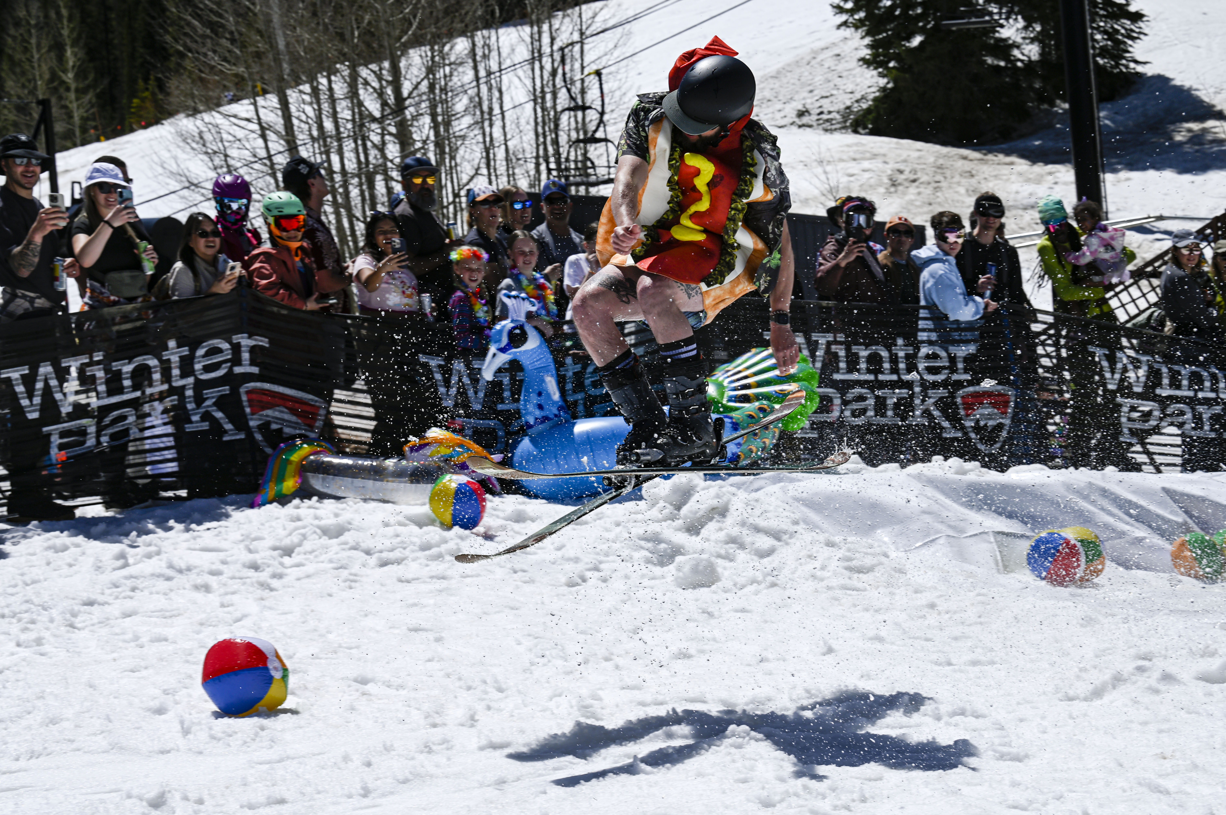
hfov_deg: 25.7
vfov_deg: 17.3
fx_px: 2689
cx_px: 613
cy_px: 408
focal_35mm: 79
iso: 100
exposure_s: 1/1500
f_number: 8
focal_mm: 79
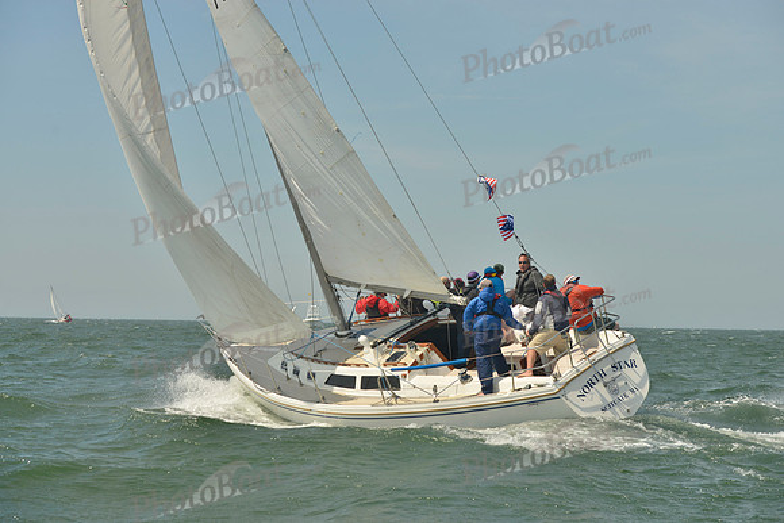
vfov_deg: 19.5
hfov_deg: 28.8
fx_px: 1525
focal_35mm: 70
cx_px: 392
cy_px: 262
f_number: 8
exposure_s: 1/1250
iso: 200
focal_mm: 70
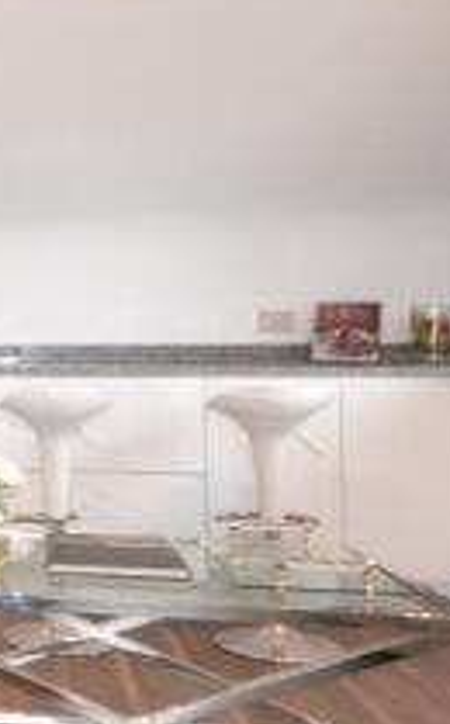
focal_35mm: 48
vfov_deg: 41.8
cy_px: 324
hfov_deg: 22.2
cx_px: -220
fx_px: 945
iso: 1800
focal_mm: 10
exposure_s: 1/60
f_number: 4
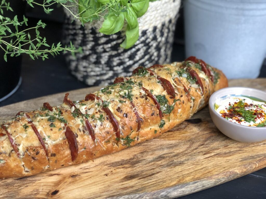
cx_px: 133
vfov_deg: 25.7
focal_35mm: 57
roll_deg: -2.2
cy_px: 100
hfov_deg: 33.8
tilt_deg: -33.1
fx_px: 438
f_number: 2.8
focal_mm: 6.6
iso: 40
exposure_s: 1/60
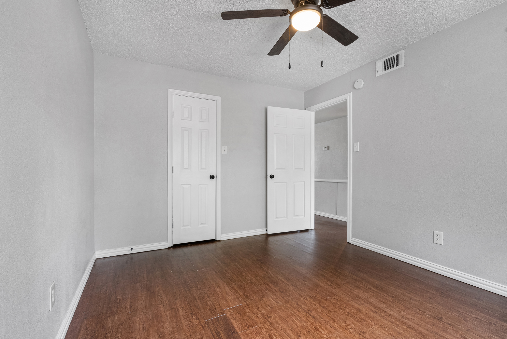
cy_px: 170
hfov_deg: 96.7
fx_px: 225
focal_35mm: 16
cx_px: 254
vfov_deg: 73.8
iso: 640
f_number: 9
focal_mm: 16
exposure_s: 1/3
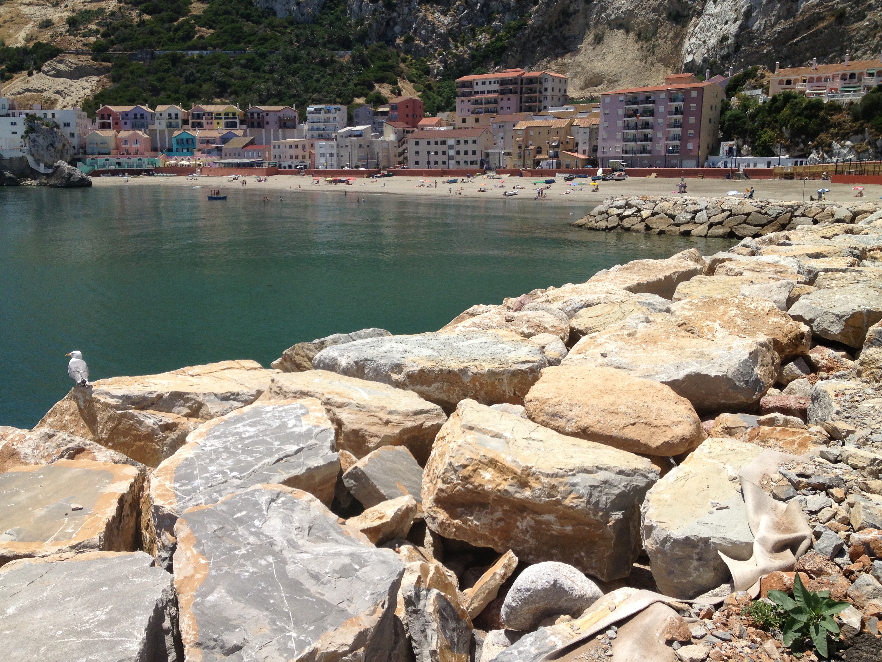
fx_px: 892
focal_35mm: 35
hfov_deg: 52.6
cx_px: 441
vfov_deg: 40.7
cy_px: 331
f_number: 2.4
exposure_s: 1/2632
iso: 50
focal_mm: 4.28
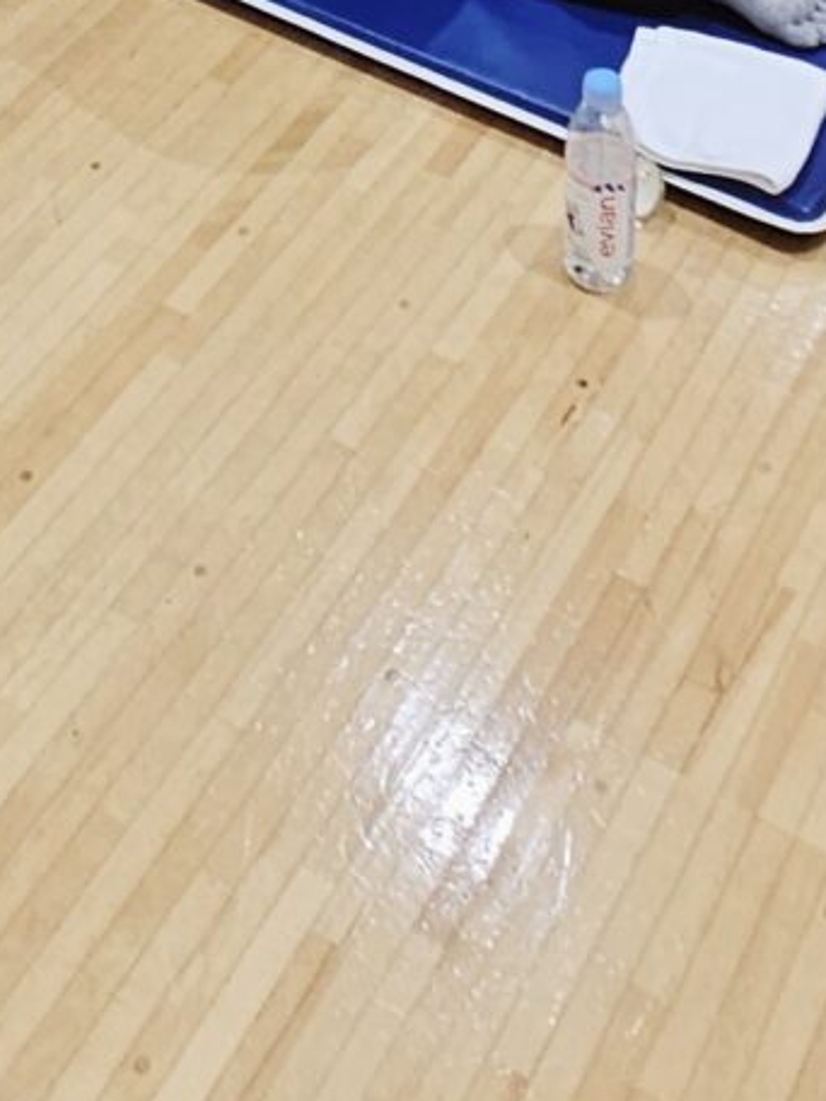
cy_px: -1171
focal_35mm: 73
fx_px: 2323
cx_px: 181
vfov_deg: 17.6
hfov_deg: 20.0
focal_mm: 2.2
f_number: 2.2
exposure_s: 1/50
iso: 125
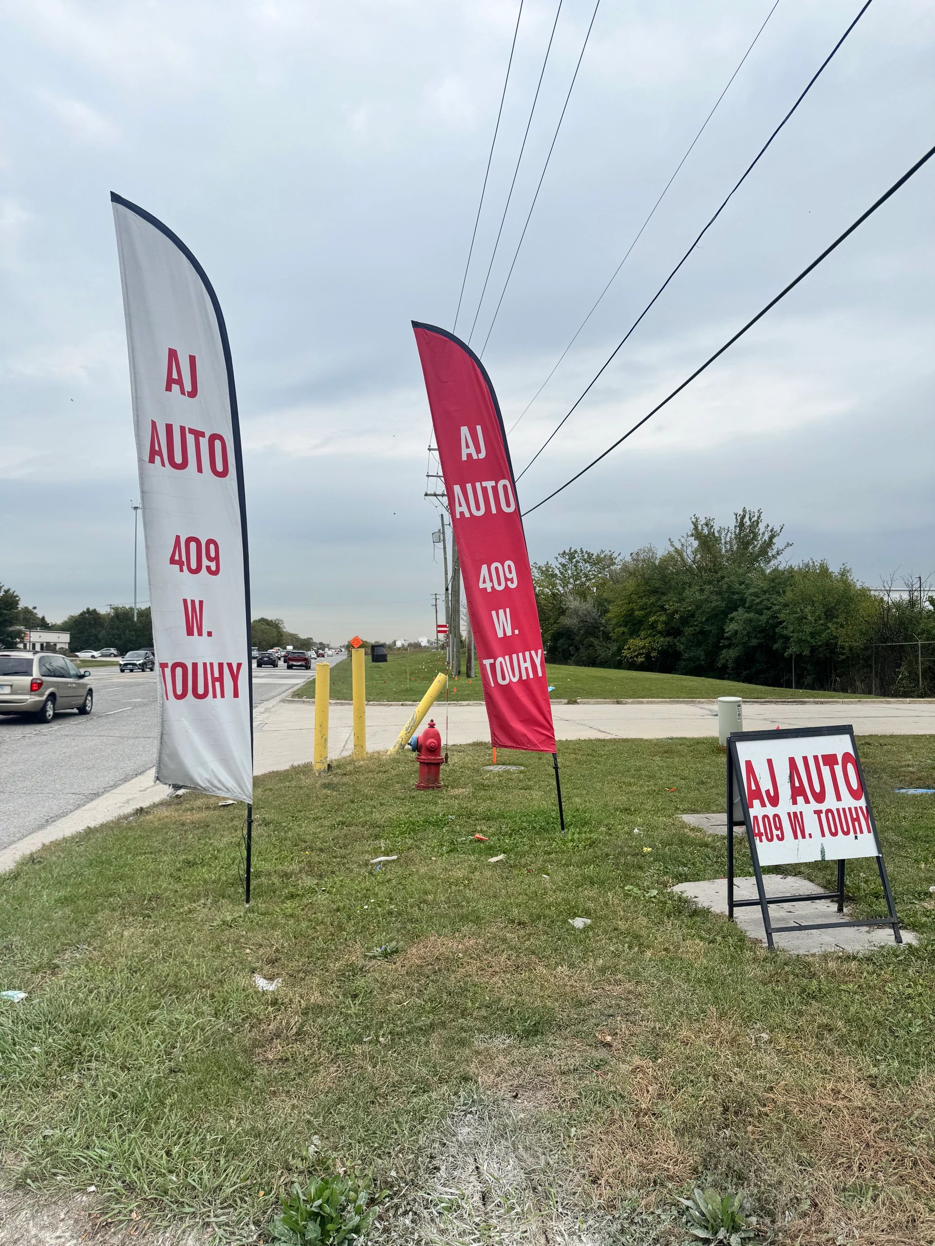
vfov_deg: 71.6
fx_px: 864
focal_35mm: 24
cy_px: 623
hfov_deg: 56.8
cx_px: 468
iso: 80
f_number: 1.78
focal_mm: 6.76
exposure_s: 1/2331
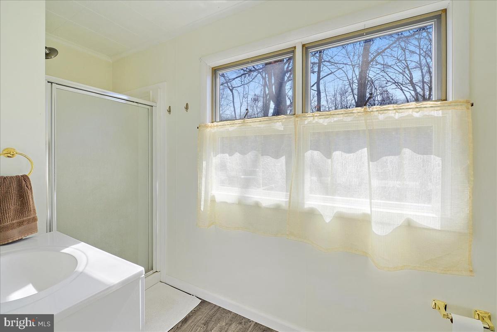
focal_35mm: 14
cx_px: 248
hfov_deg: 104.2
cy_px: 166
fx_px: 193
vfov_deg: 81.3
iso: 160
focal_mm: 14
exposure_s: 1/40
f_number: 11
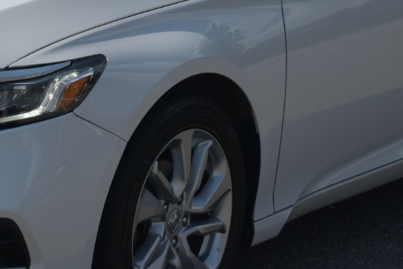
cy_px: 59
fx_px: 1701
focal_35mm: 152
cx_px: 89
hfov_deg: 13.5
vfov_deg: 9.0
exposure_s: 1/1250
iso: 100
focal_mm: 34
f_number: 4.5
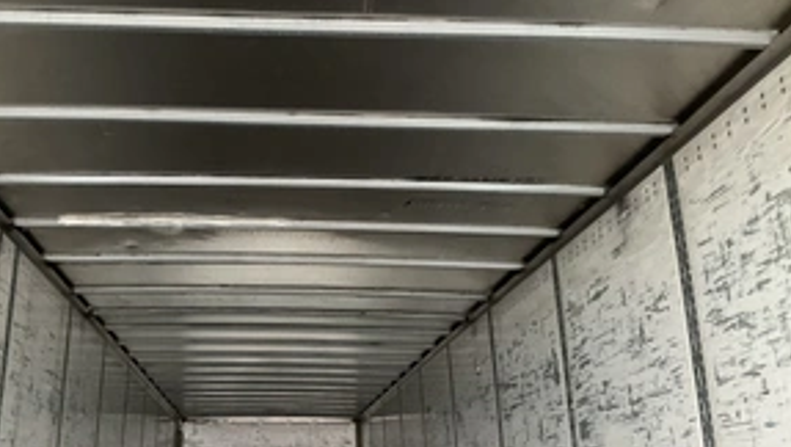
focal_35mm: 44
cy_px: 251
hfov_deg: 45.9
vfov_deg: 27.2
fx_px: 924
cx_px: 292
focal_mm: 3
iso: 100
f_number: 1.8
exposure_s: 1/60
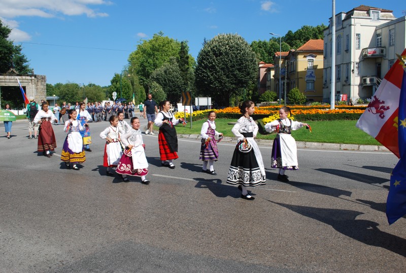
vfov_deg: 43.8
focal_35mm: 30
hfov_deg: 61.8
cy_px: 136
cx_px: 203
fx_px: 339
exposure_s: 1/250
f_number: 8
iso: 100
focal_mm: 20
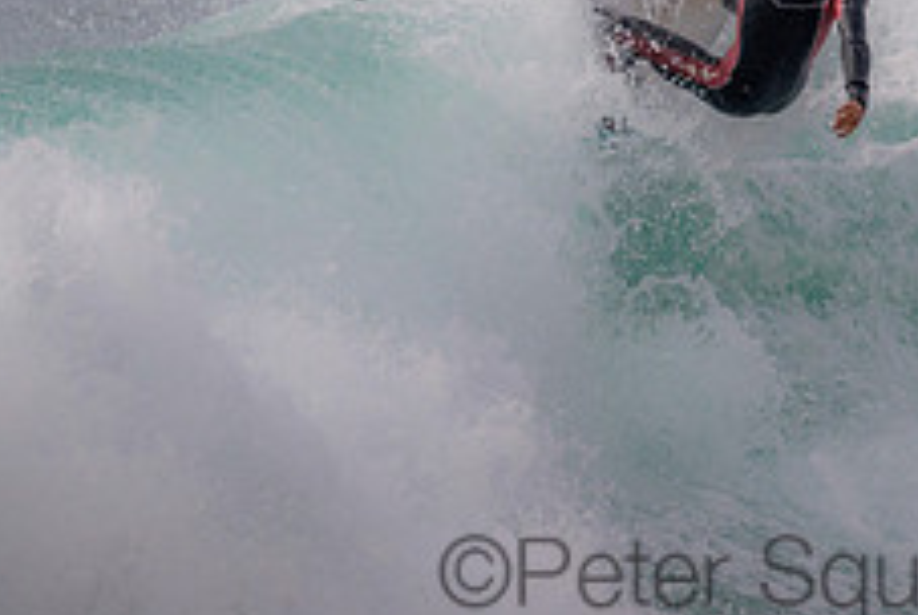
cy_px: -99
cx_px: 752
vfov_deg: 0.7
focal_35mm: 2043
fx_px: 52163
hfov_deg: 1.0
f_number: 11
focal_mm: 800
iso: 1100
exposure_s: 1/2000
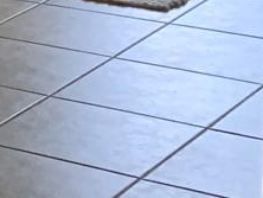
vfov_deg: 7.8
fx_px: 1422
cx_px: -534
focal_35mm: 187
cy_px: -134
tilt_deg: -11.1
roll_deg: +3.3
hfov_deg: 8.7
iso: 320
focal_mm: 4.25
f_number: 1.8
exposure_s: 1/60
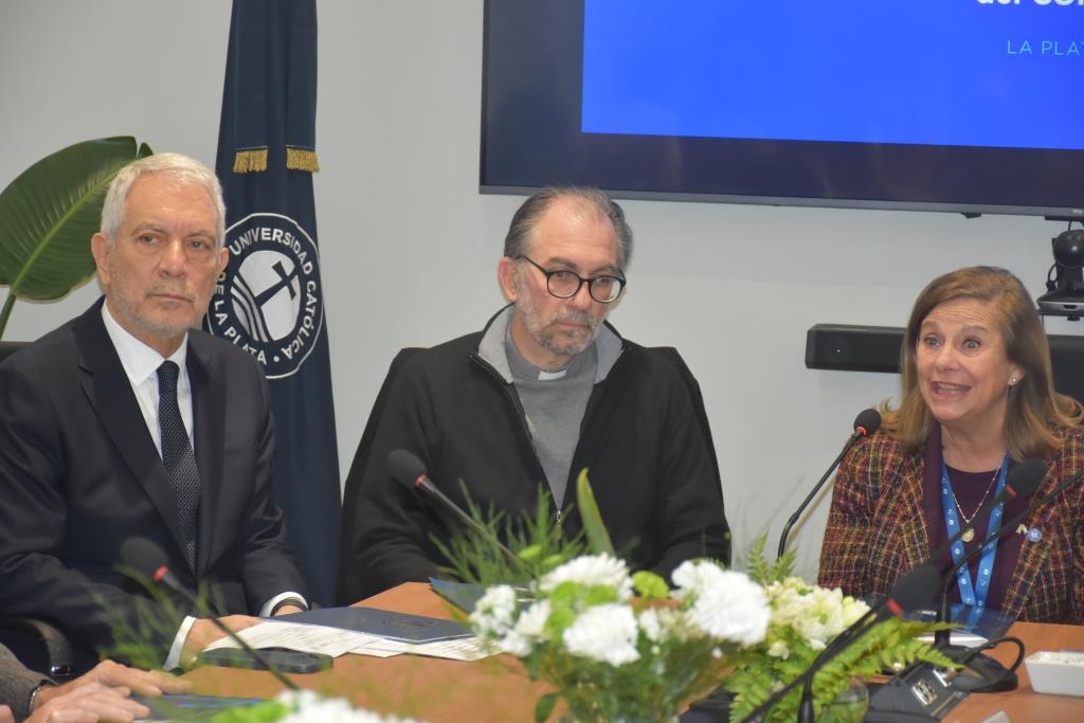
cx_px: 542
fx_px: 3839
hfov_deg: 16.1
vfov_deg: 10.8
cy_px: 362
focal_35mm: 128
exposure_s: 1/60
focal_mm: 85
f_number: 5.6
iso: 1600
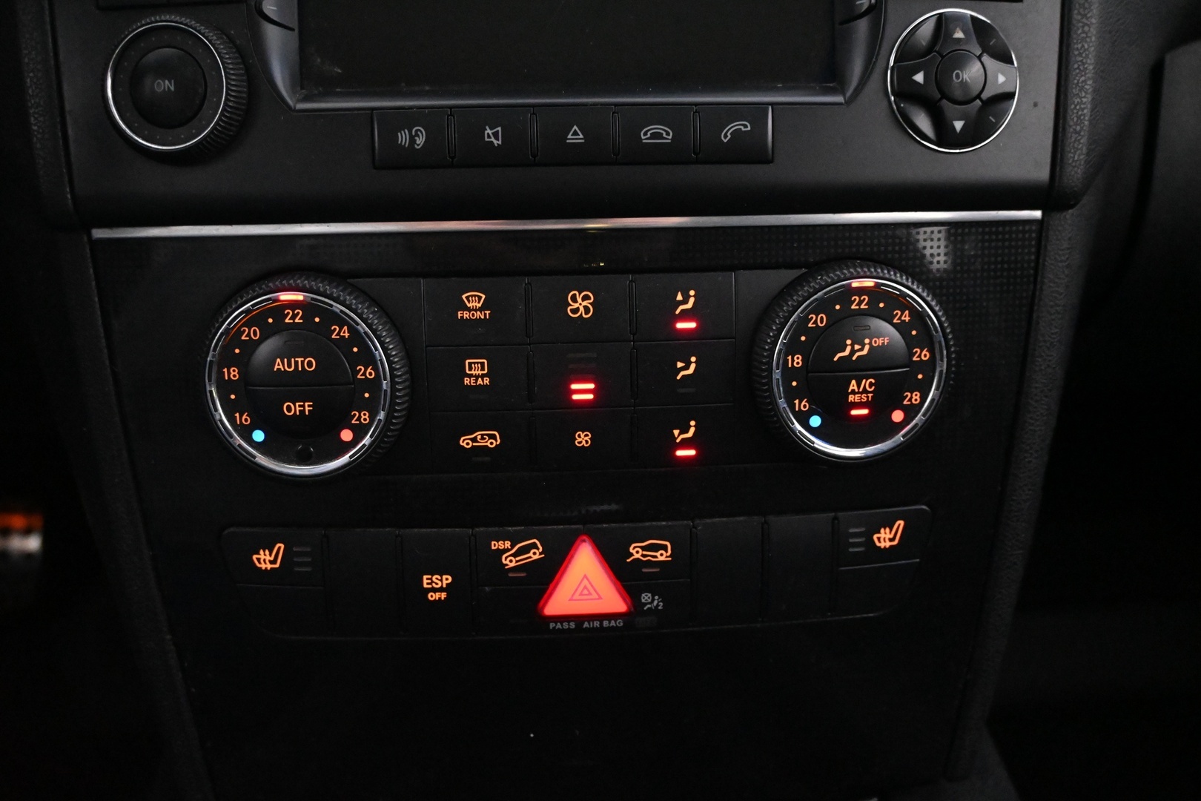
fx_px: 1126
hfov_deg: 56.1
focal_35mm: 34
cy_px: 400
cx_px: 600
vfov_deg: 39.1
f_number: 4
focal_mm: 22.5
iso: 10000
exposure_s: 1/40
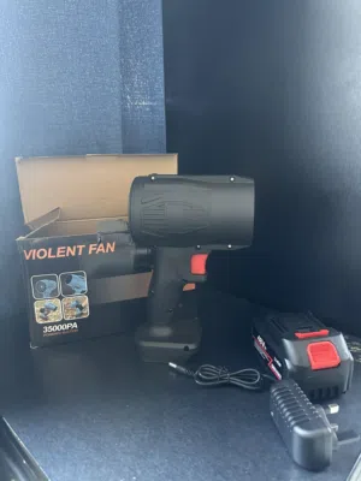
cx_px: 180
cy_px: 240
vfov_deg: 71.6
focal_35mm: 24
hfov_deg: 56.8
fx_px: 334
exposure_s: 1/40
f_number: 1.78
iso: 1000
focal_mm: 6.86
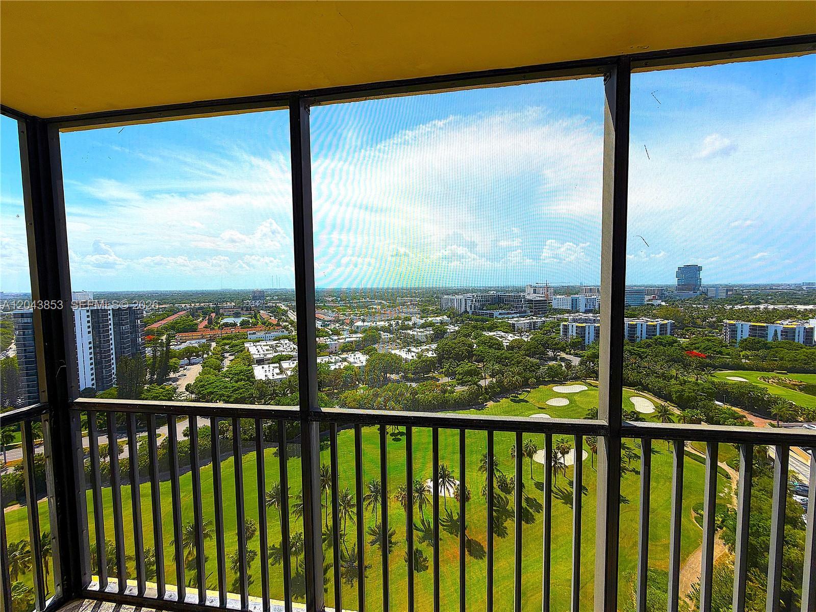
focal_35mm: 14
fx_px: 330
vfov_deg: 85.7
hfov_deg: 102.1
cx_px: 408
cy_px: 306
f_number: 2.2
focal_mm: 2.22
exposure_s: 1/841
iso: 20
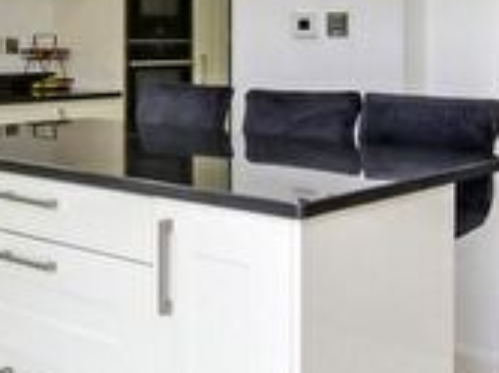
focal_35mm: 61
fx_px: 878
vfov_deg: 23.3
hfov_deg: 31.5
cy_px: 35
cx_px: 171
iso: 640
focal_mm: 10
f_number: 8
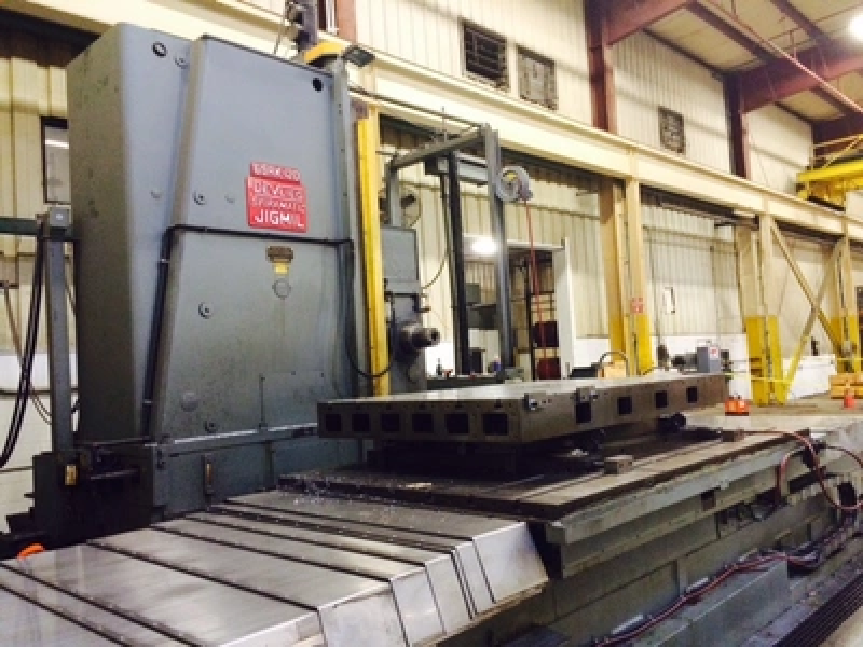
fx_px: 723
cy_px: 324
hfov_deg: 61.7
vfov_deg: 48.2
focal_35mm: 29
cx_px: 432
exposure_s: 1/30
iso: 250
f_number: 2.2
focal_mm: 4.15
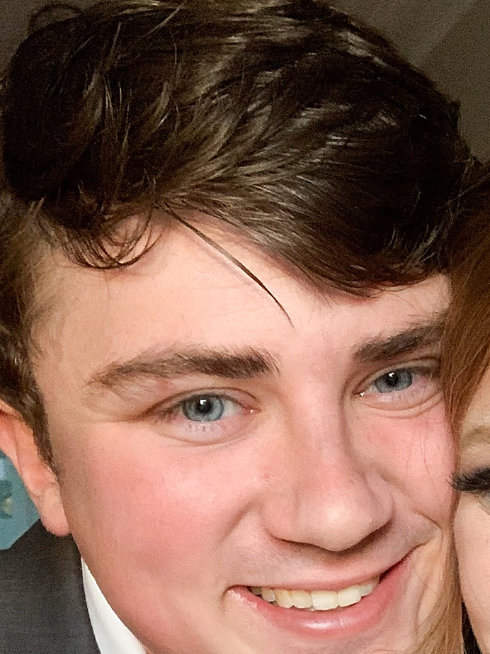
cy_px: 663
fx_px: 1340
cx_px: 455
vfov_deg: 25.9
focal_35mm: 71
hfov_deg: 20.2
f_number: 2.2
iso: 200
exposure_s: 1/60
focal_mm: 2.87
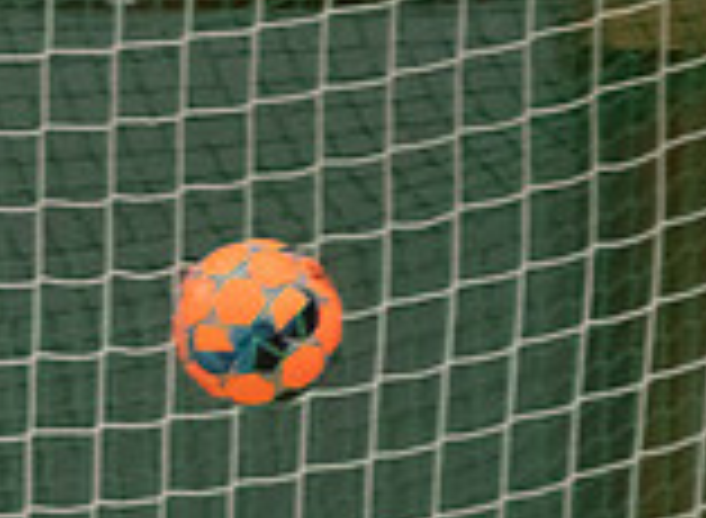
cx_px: -440
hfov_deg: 1.5
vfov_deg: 1.1
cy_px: 806
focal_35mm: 1366
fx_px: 27627
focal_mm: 200
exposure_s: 1/800
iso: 800
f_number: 3.2
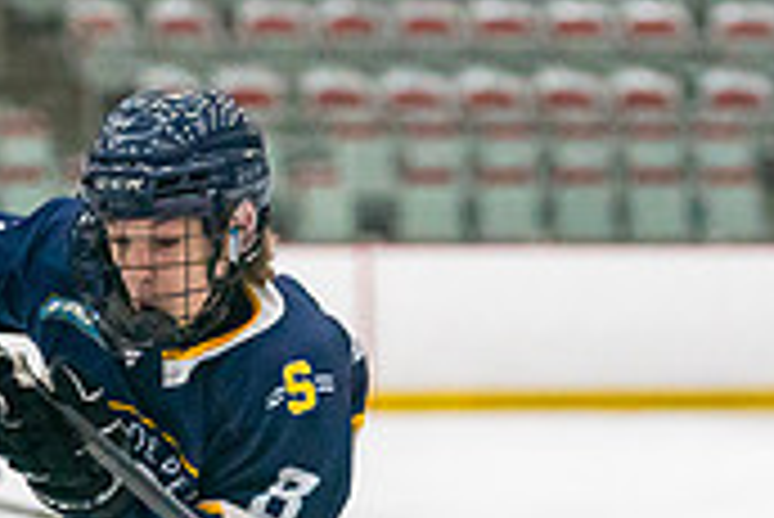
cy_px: 948
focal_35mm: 418
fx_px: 8994
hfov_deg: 4.9
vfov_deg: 3.3
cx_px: 278
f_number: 2.8
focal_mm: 107
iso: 4000
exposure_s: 1/1600
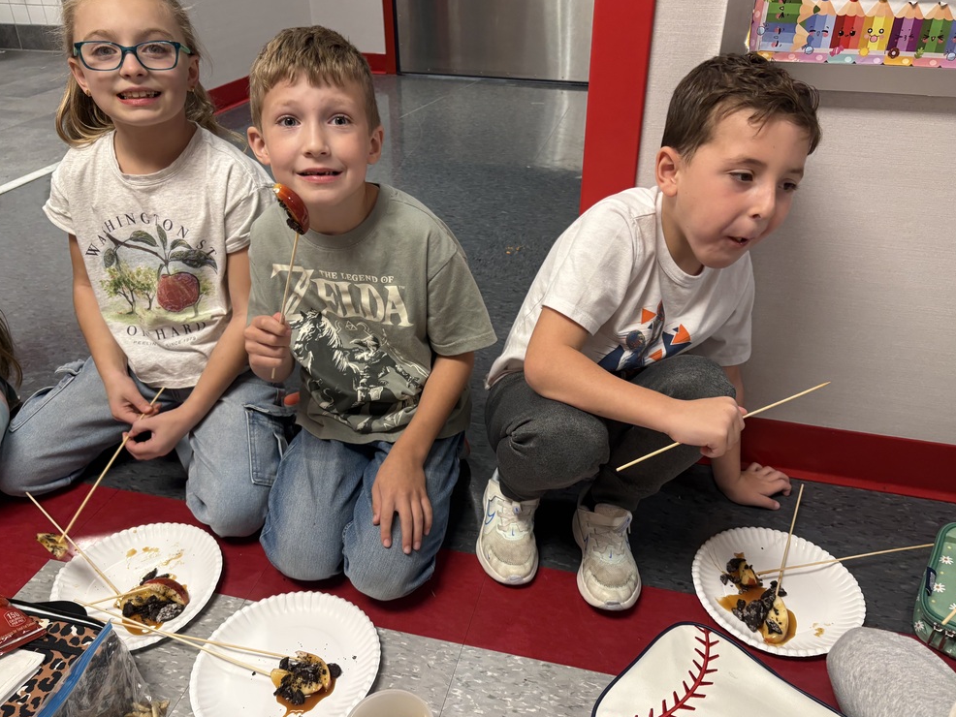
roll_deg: +0.1
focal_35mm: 27
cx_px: 490
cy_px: 353
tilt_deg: -30.9
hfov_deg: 65.3
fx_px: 746
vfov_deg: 51.4
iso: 160
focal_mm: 5.96
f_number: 1.6
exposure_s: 1/60
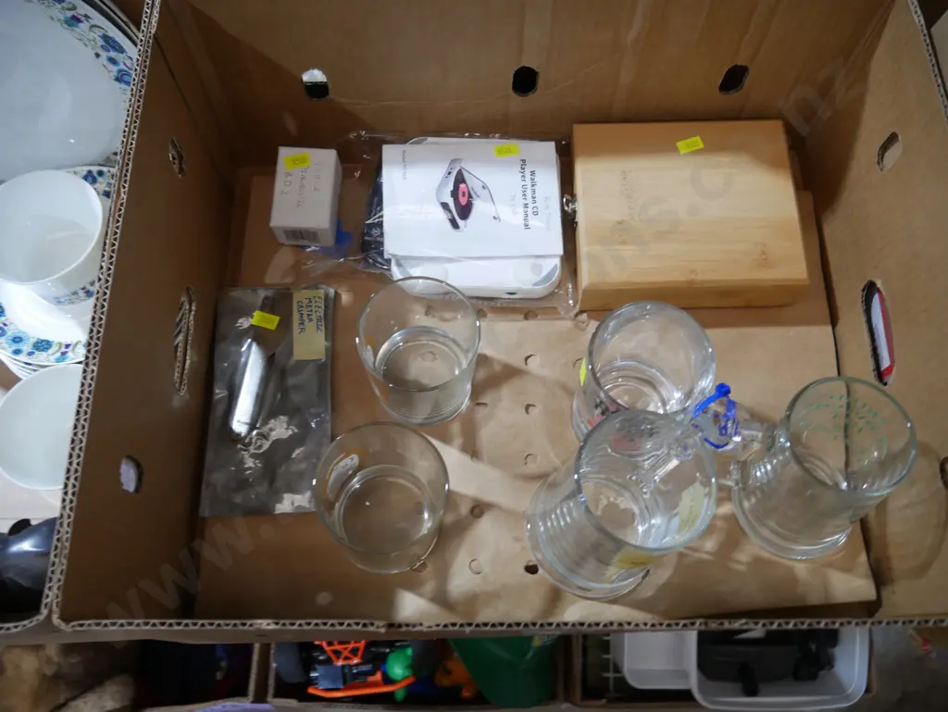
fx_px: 767
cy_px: 356
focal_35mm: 28
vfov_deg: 49.8
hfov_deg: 63.4
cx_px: 474
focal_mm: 14
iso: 640
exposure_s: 1/60
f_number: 3.5
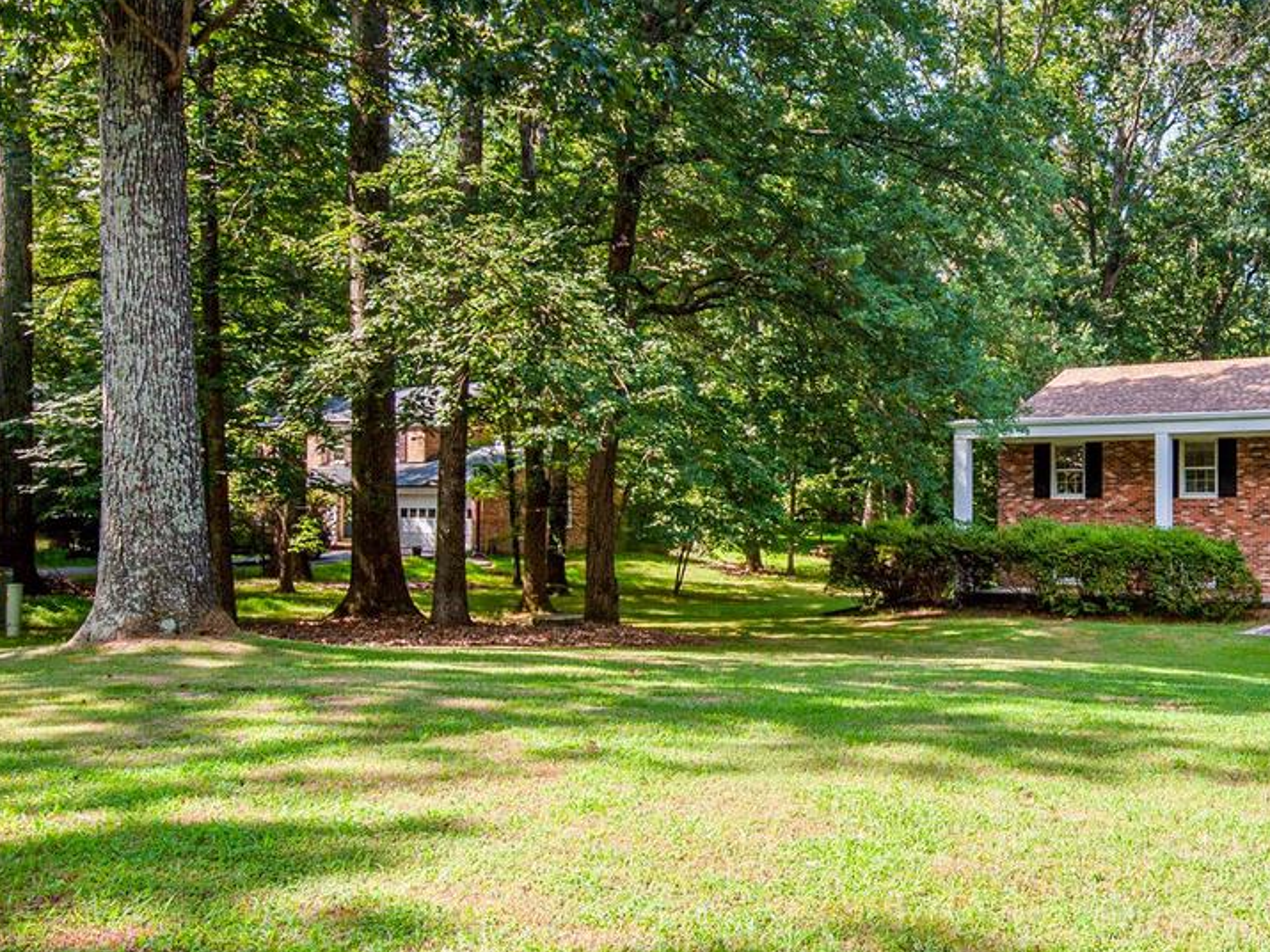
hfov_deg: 54.6
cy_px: 412
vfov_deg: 45.3
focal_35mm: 31
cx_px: 1005
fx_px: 1137
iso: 200
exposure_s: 1/200
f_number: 8
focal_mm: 16
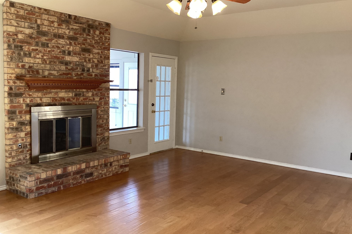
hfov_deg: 57.2
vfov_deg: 40.0
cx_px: 175
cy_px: 112
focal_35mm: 33
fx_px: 323
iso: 200
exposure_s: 1/60
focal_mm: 3.3
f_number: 2.4
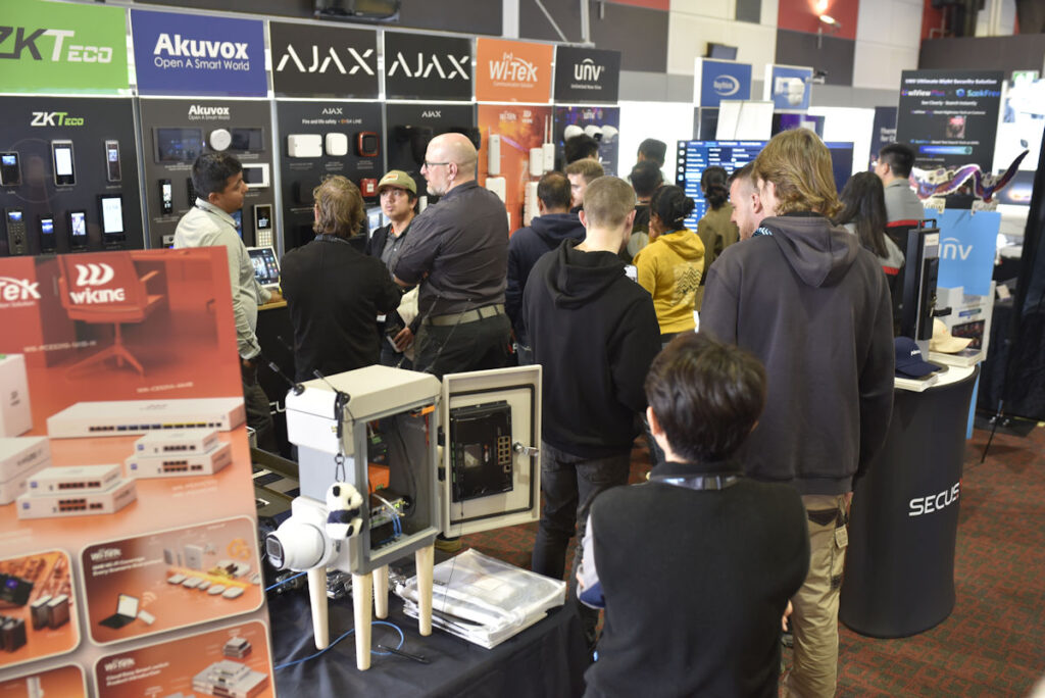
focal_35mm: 35
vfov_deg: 37.9
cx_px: 522
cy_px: 349
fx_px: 1017
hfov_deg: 54.4
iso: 800
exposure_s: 1/60
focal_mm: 35
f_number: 3.2
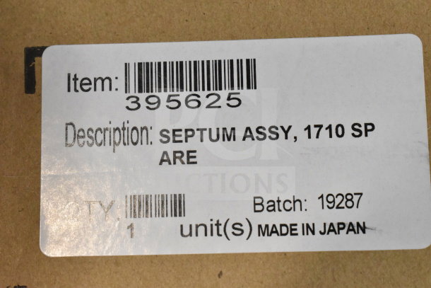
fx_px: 862
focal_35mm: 72
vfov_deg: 18.9
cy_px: 144
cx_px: 216
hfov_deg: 28.1
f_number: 13
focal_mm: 48
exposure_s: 1/640
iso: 6400
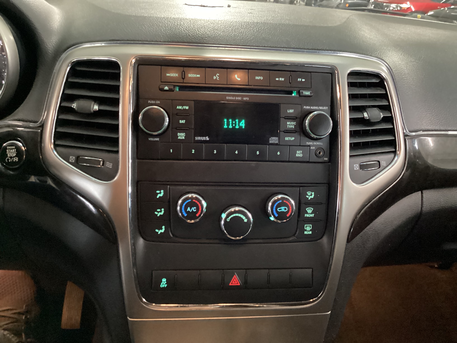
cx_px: 228
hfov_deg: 58.4
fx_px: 409
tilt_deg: -25.4
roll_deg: -4.2
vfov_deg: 45.4
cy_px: 172
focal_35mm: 31
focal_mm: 3.3
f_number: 2.4
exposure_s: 1/20
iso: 640
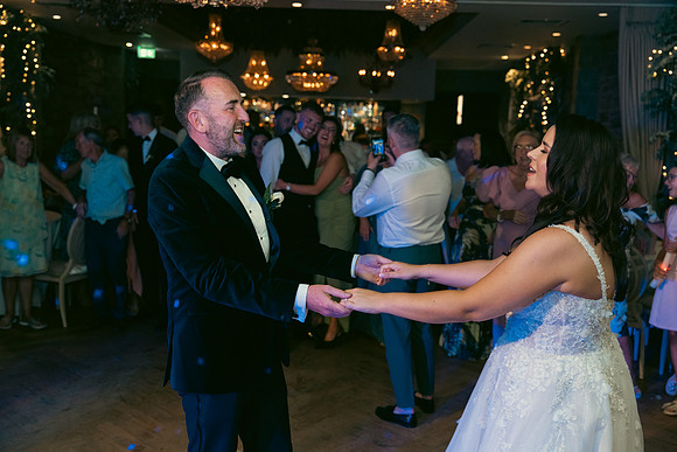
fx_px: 734
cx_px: 338
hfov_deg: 49.5
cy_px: 226
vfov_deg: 34.2
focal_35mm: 39
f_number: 3.5
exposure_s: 1/160
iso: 2500
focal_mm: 39
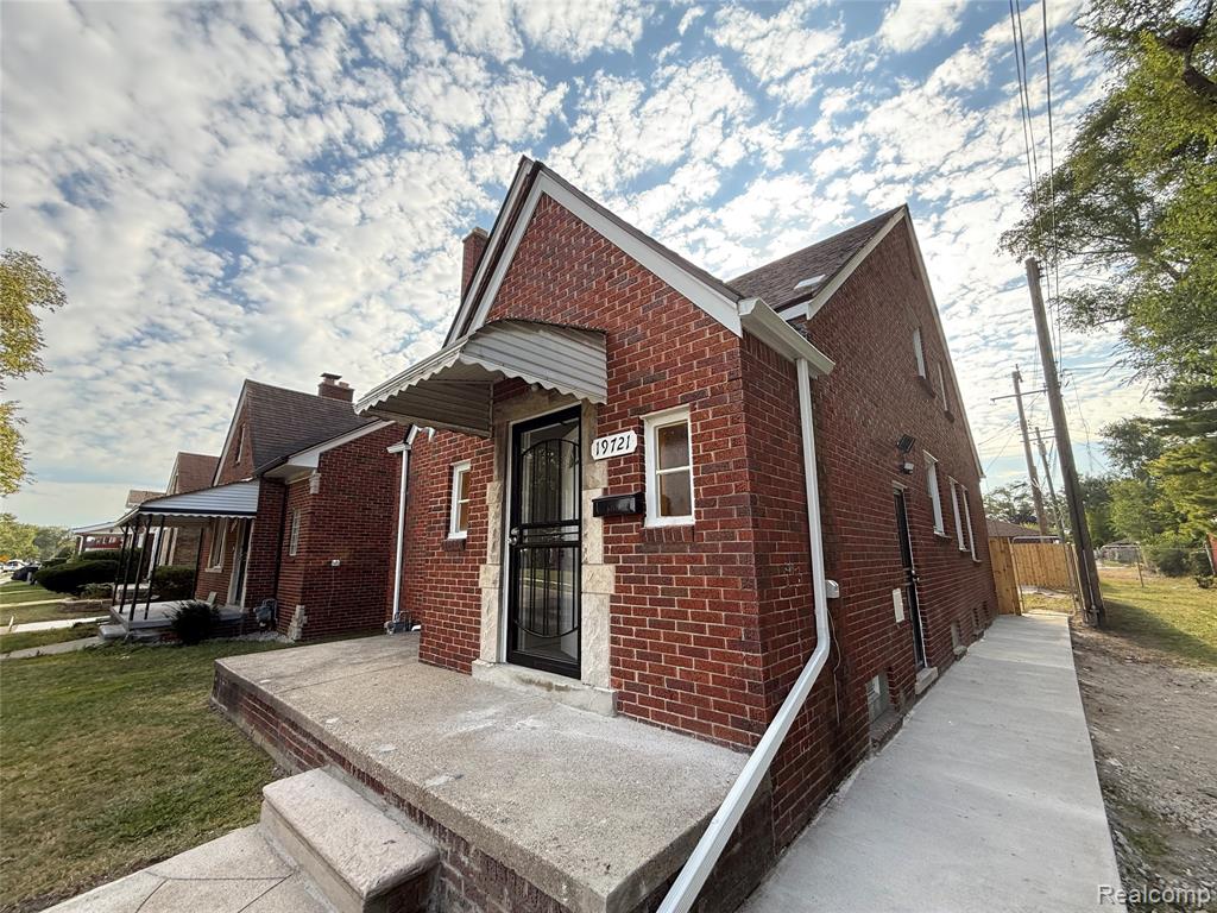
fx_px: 492
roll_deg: -1.8
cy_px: 456
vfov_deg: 85.7
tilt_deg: +11.9
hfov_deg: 102.1
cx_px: 608
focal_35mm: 14
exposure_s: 1/390
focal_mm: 2.22
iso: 64
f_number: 2.2
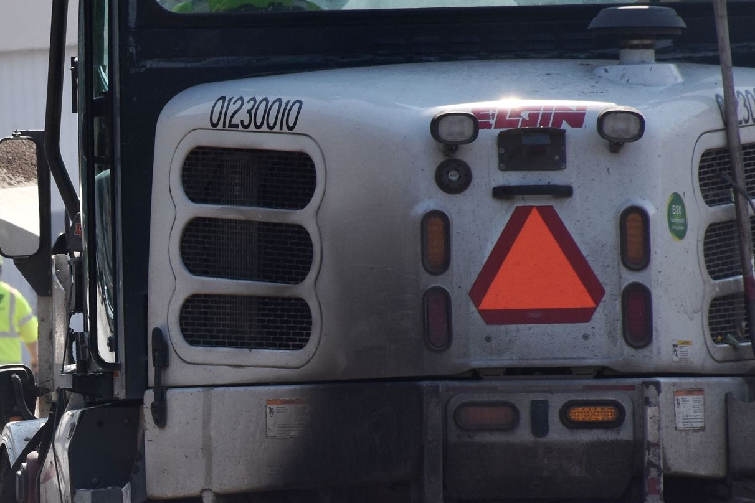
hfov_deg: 4.0
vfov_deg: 2.6
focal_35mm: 520
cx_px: -5
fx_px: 10905
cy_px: 338
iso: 250
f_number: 8
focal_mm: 140
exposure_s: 1/1000
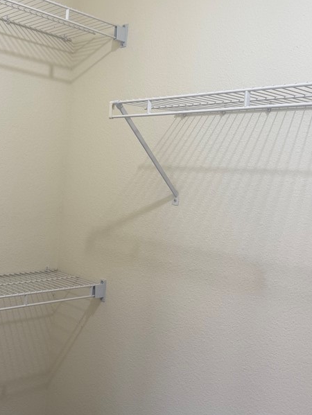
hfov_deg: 34.6
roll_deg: -4.4
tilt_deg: -1.6
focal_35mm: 41
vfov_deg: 45.7
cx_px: 89
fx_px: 492
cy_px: 195
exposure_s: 1/120
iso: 80
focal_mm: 6.76
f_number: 1.78
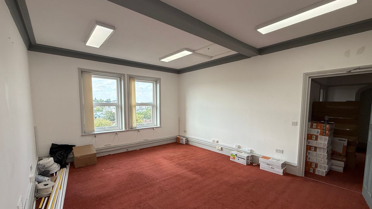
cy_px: 120
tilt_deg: -4.7
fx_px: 158
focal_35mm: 16
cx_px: 184
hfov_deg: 99.4
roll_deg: -0.6
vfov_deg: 66.7
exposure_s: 1/180
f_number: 2.2
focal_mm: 2.22
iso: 64
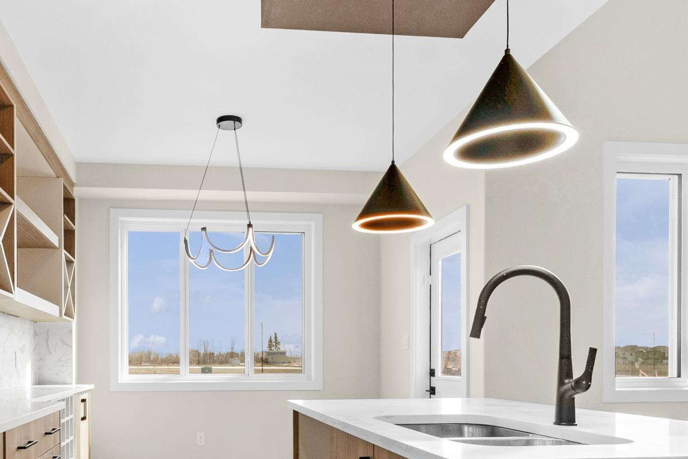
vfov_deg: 40.7
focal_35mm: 31
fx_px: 592
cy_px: 364
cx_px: 244
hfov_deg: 59.2
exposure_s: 1/500
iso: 250
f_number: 8
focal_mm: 10
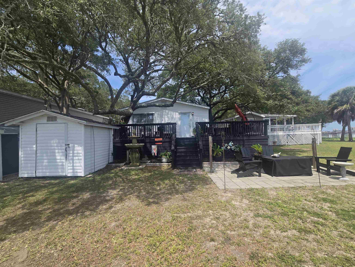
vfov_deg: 89.9
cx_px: 178
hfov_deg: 106.2
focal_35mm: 13
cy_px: 134
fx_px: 133
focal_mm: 2.2
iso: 50
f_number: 2.2
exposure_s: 1/2043
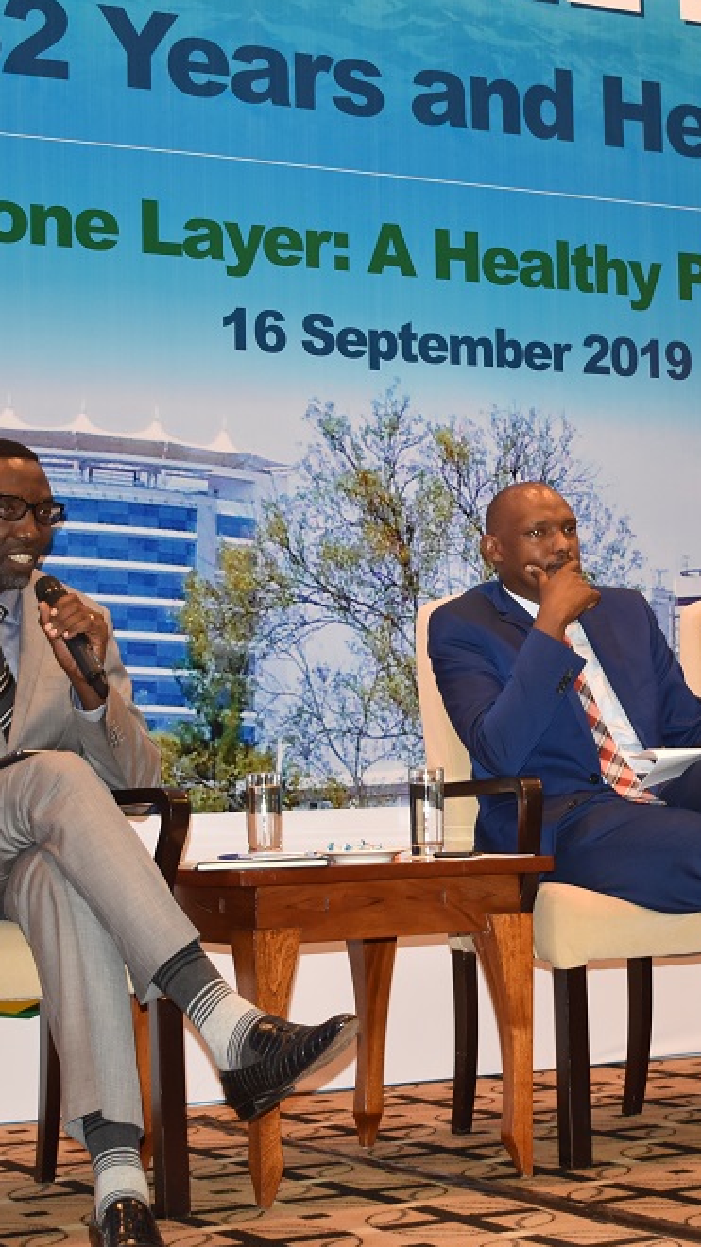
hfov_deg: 16.2
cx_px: 552
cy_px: 621
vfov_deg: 28.7
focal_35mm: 74
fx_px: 2440
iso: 800
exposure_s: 1/60
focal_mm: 31
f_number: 4.2
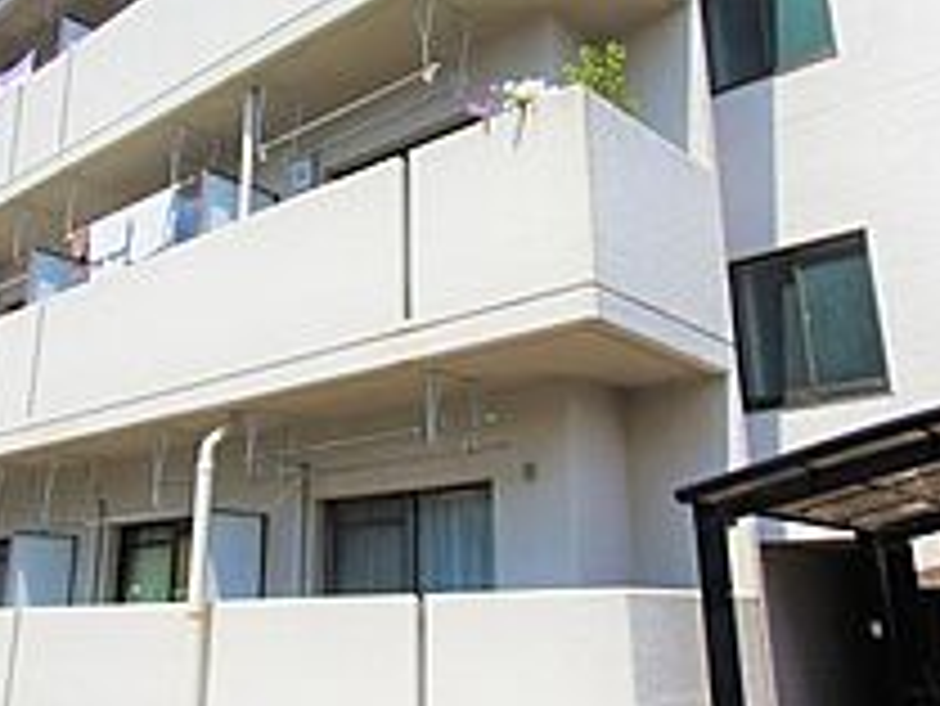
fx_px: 951
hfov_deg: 52.4
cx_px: 400
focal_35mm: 35
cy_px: 252
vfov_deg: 40.4
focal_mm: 10
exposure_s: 1/160
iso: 100
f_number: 11
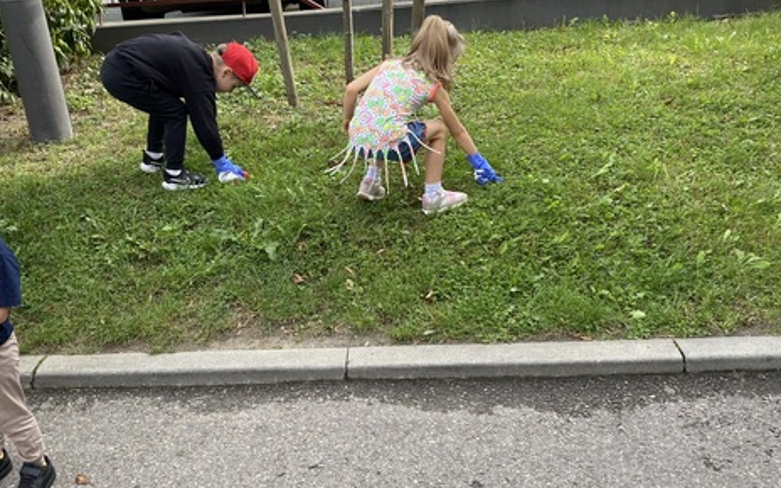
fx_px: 809
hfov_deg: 51.3
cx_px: 320
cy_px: 215
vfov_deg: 33.5
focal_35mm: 38
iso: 32
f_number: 1.8
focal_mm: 4.25
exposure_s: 1/497
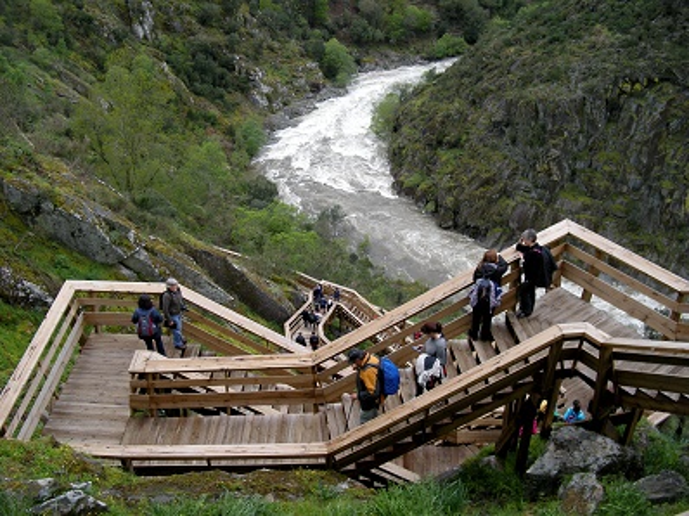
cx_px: 344
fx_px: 736
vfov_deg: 38.6
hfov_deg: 50.2
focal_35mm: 37
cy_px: 258
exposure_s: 1/251
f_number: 2.8
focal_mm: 7.9
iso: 64
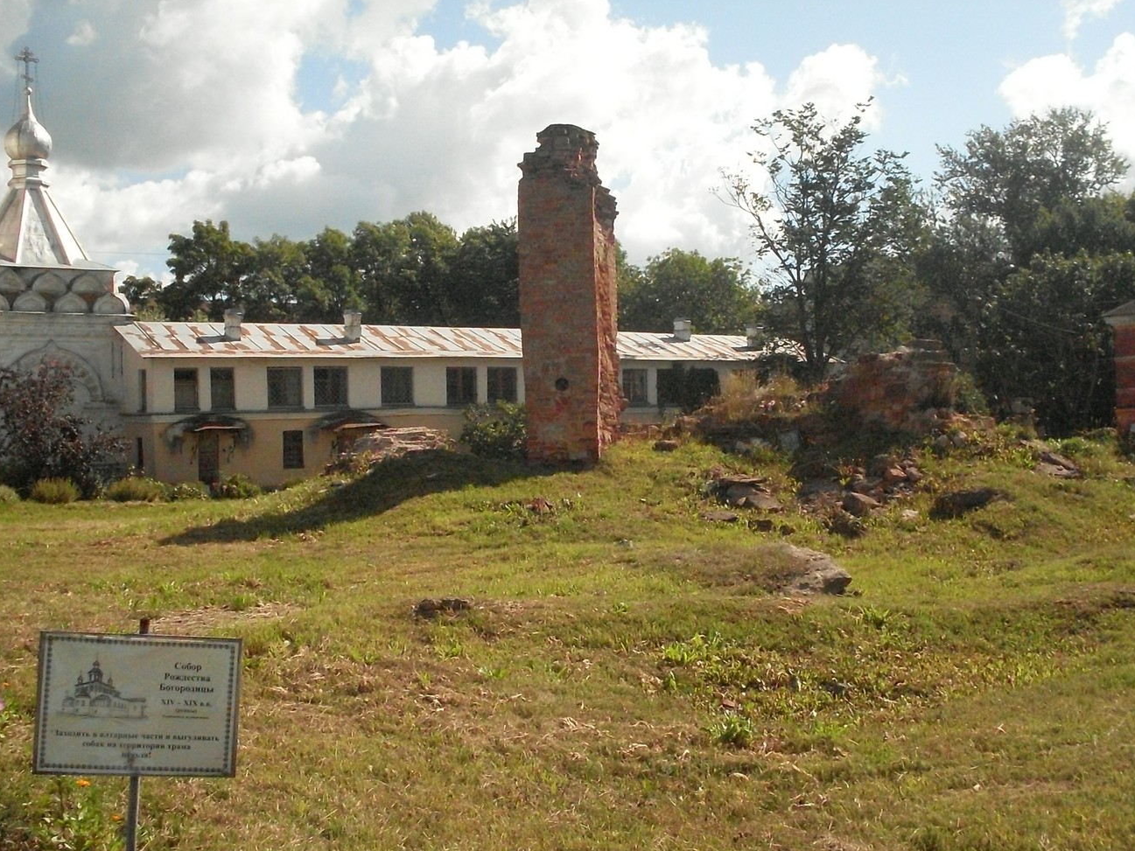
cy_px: 467
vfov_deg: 34.3
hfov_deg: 44.8
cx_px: 610
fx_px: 1377
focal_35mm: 42
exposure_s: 1/1000
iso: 400
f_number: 8.4
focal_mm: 6.3
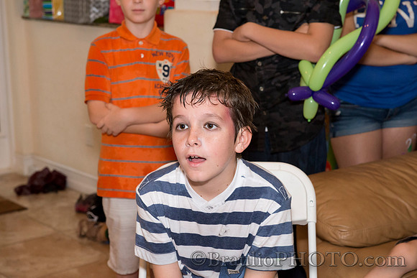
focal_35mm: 70
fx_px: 811
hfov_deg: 28.8
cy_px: 139
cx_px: 208
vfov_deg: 19.5
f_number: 7.1
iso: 4000
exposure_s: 1/160
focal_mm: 70
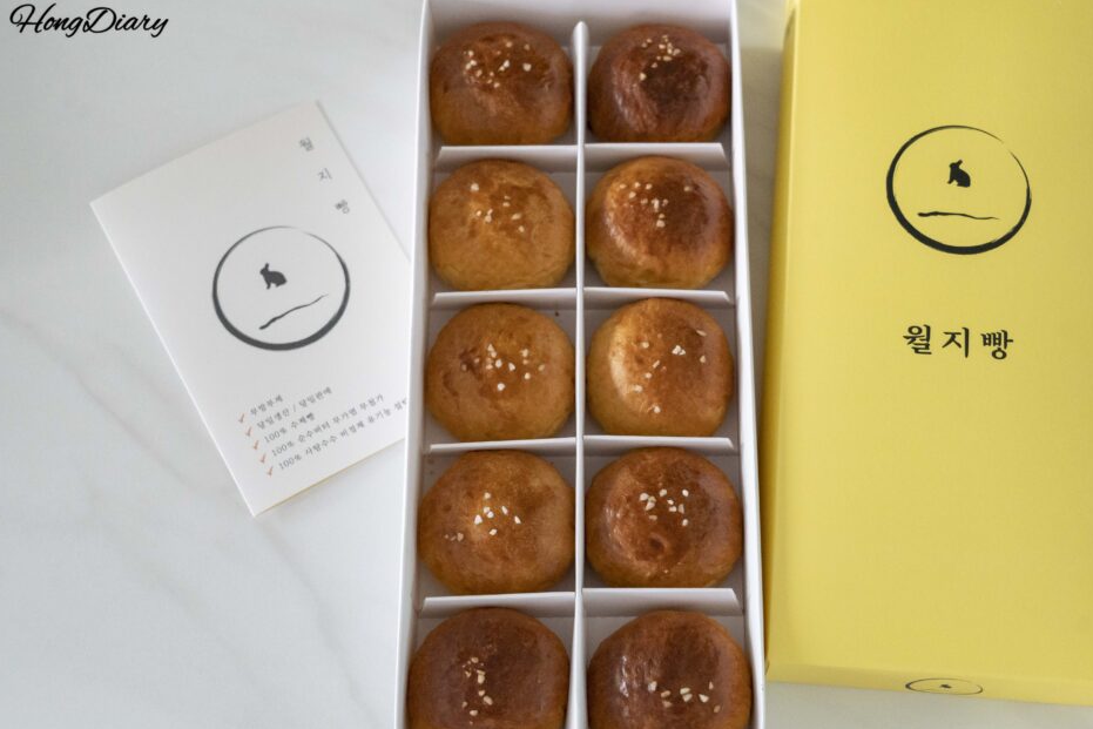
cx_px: 573
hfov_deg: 36.2
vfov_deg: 24.6
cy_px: 381
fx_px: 1670
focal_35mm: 55
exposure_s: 1/160
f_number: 5.6
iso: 5000
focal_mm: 50
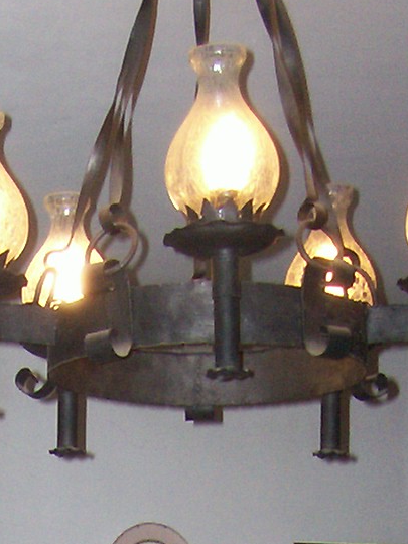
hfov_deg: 11.4
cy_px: 1002
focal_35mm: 129
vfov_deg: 13.6
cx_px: 15
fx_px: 2027
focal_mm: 5.6
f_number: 2.7
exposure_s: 1/112
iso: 140
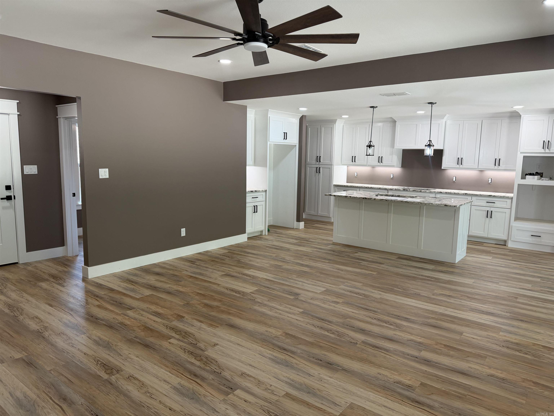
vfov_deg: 56.8
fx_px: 384
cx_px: 277
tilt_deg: -7.2
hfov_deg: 71.6
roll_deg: -1.0
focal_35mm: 24
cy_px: 208
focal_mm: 6.76
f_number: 1.78
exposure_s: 1/120
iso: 125
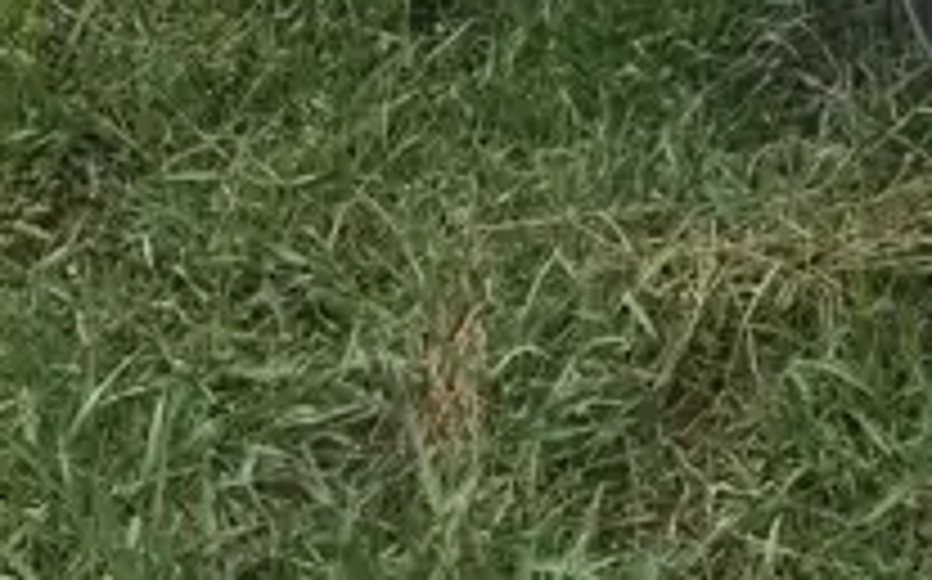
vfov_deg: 9.9
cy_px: -769
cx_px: 1054
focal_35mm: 118
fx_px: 2995
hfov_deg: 17.1
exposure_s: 1/355
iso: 12
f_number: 1.7
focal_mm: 6.3
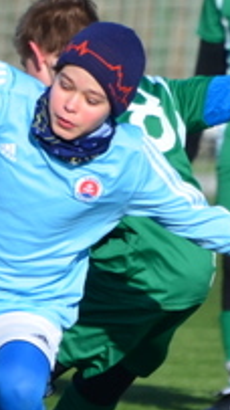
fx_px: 18140
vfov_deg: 1.3
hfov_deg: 0.7
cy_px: 109
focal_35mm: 1671
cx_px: 256
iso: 500
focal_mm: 270
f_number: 5.6
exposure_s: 1/2000
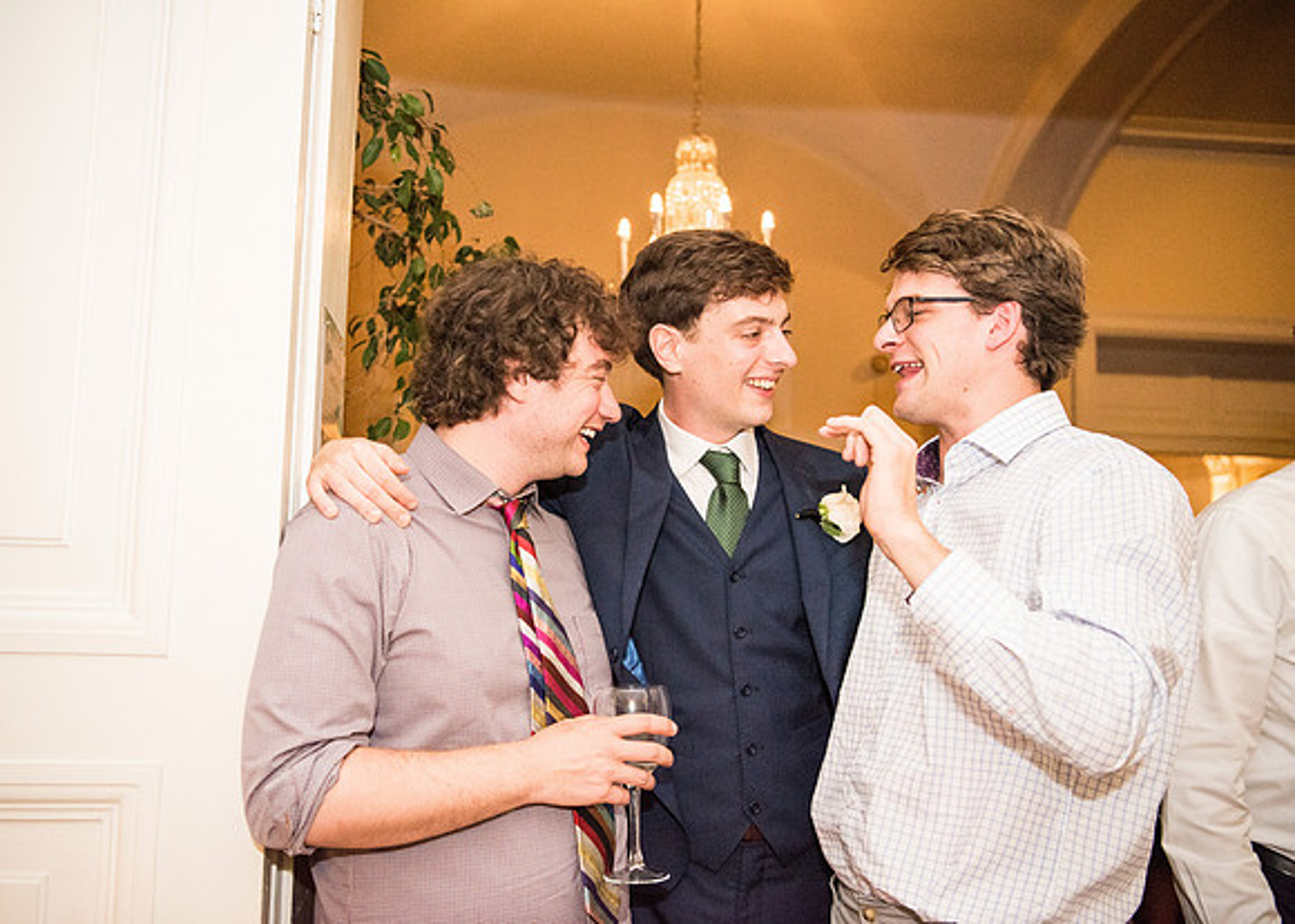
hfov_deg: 56.6
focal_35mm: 33
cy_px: 459
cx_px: 597
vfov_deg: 42.1
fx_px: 1202
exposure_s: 1/125
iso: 2500
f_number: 2.8
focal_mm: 31
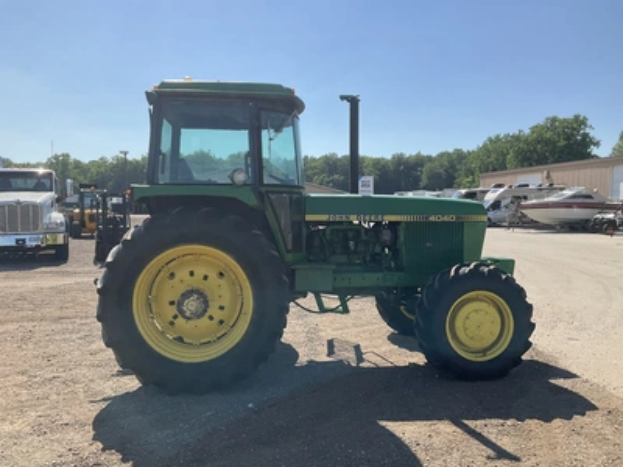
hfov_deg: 61.7
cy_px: 234
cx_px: 312
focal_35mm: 29
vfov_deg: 48.2
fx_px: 522
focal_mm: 3
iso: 25
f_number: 1.8
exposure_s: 1/1848
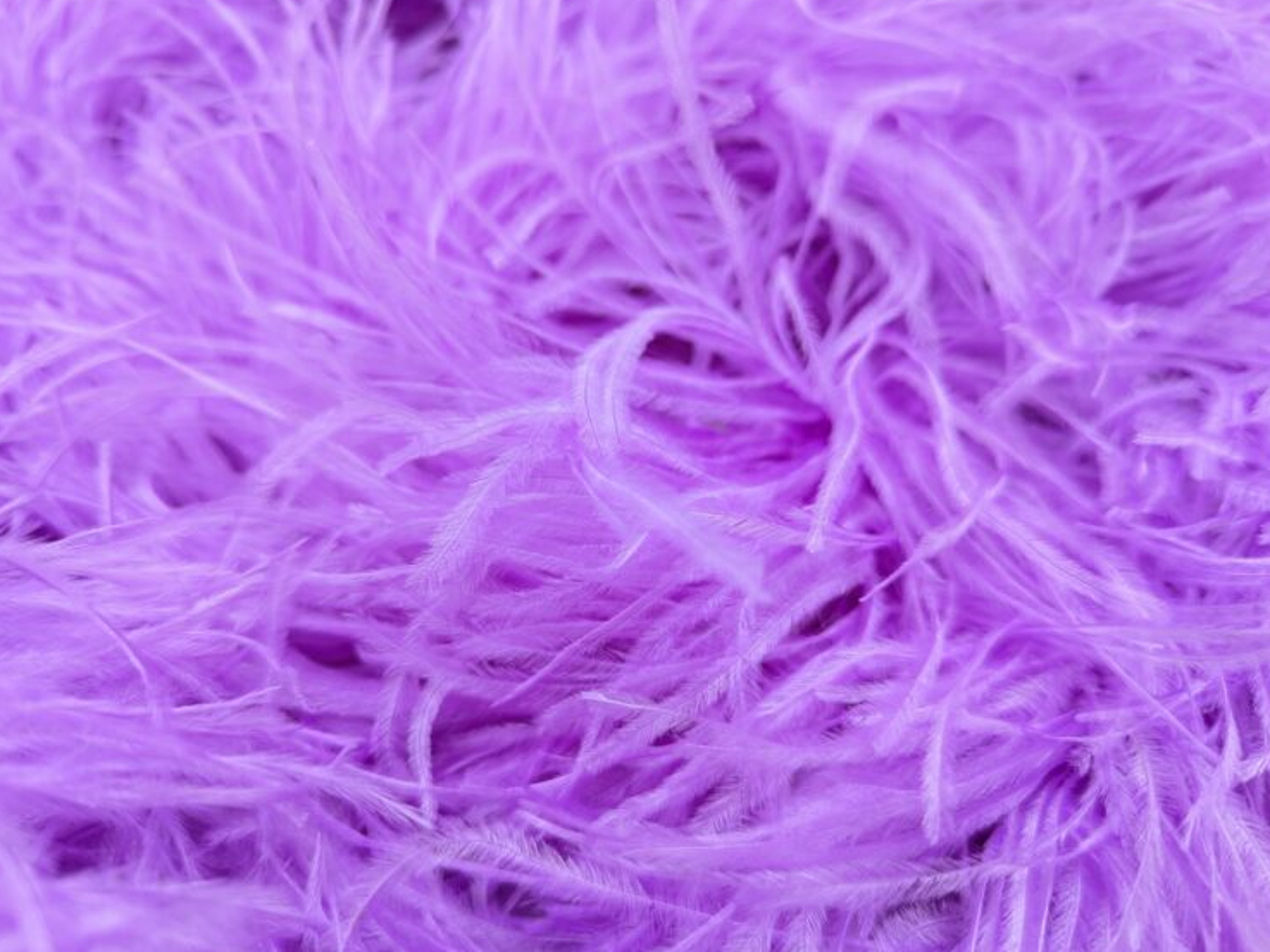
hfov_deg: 69.4
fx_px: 917
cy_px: 470
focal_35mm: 25
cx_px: 626
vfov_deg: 54.9
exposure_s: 1/24.5
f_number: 1.85
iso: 70
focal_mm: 6.81
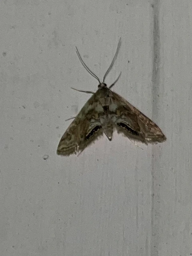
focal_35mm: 26
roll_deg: -1.0
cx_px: 96
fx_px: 192
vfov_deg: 67.3
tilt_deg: +2.4
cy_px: 128
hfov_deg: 53.1
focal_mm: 5.1
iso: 32
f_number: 1.6
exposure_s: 1/82
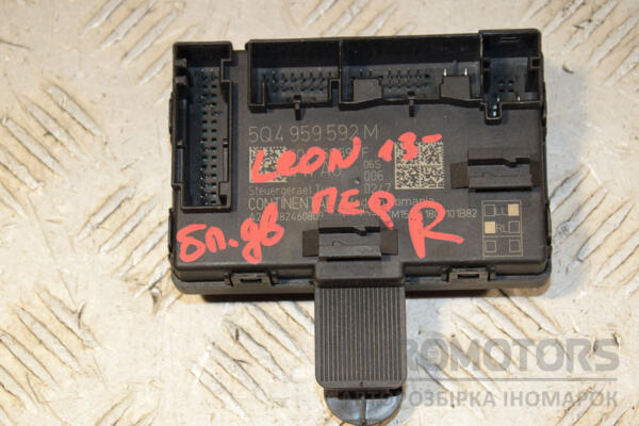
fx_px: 2130
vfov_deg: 11.4
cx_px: 320
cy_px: 213
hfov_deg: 17.1
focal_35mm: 120
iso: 800
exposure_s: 1/200
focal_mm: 80
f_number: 7.1
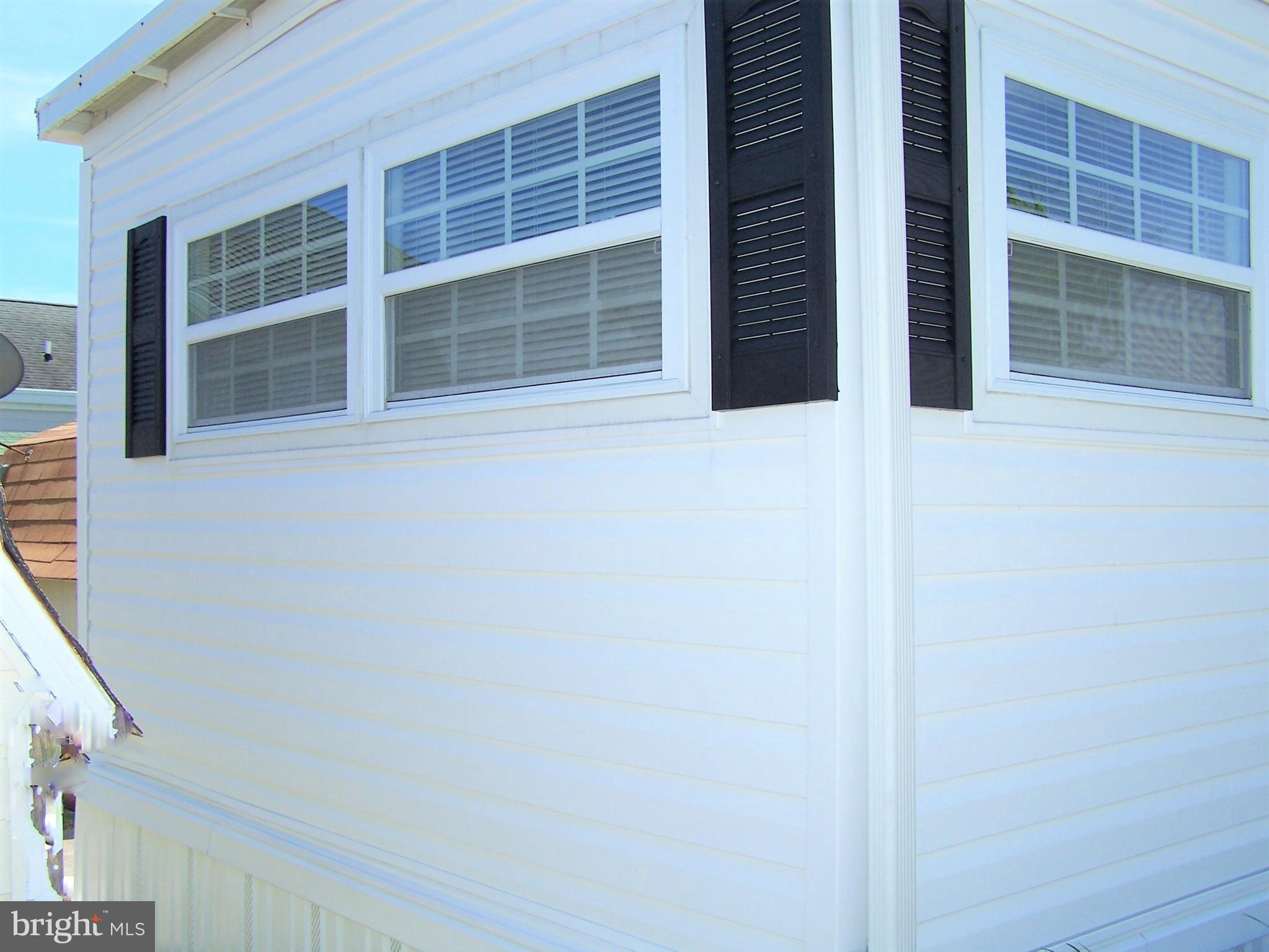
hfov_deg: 49.0
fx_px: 1393
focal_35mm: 38
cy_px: 476
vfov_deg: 37.7
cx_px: 634
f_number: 4
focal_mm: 6.3
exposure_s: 1/750
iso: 80
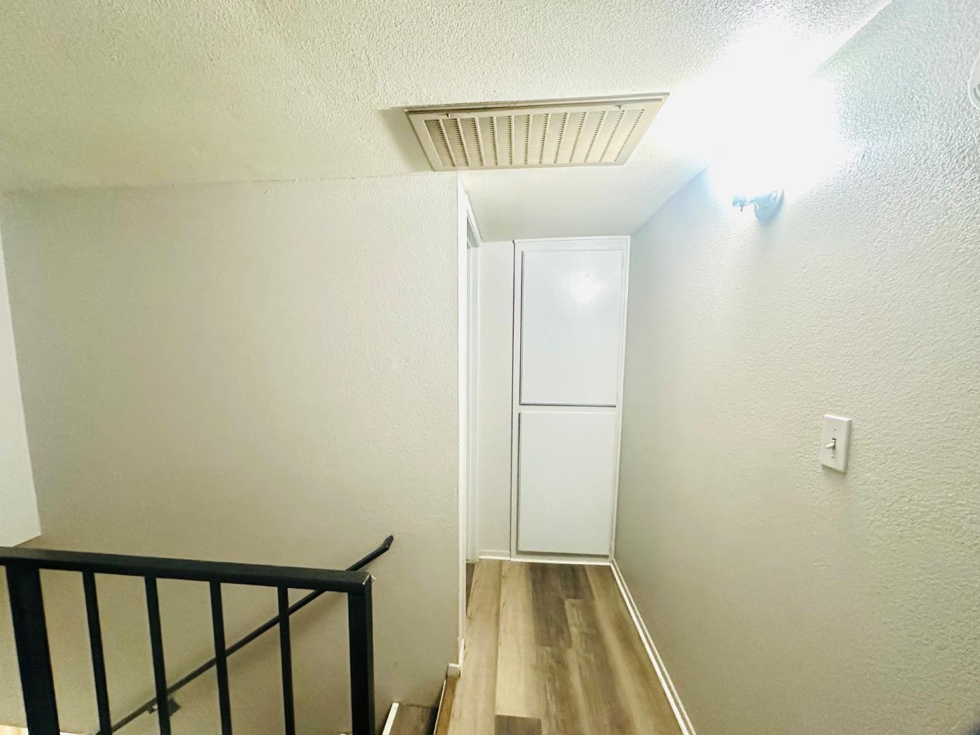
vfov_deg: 81.6
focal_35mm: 15
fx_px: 425
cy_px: 392
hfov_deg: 98.1
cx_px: 471
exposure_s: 1/60
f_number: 2.2
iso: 500
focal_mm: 2.22
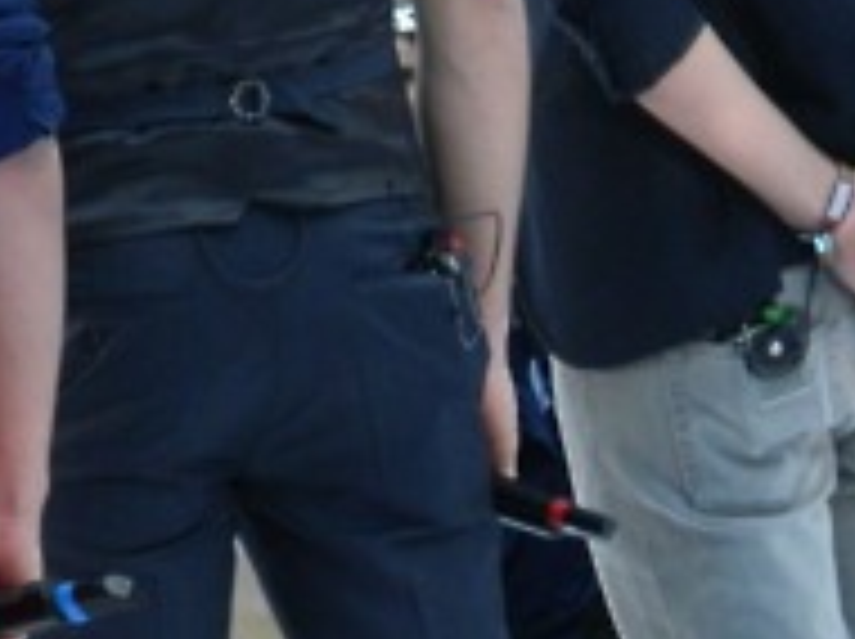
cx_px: 572
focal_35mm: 340
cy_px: 628
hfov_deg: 5.8
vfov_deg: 4.4
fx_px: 8387
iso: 400
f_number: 4.7
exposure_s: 1/80
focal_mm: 23.2
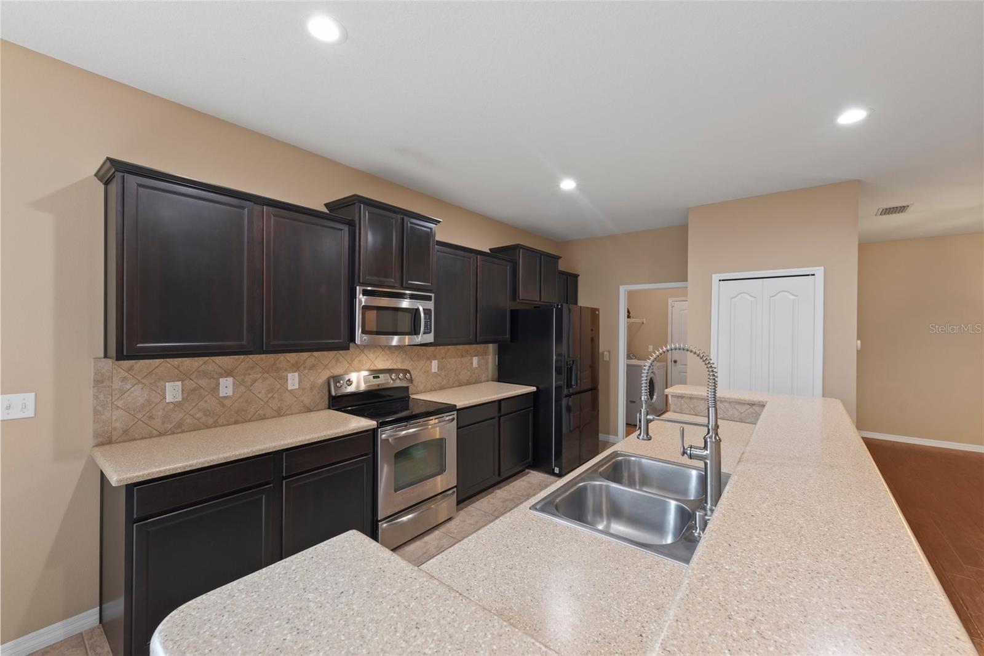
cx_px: 492
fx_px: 383
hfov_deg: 104.2
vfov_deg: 81.2
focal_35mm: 14
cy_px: 328
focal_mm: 14
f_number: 8
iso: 400
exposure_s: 1.6
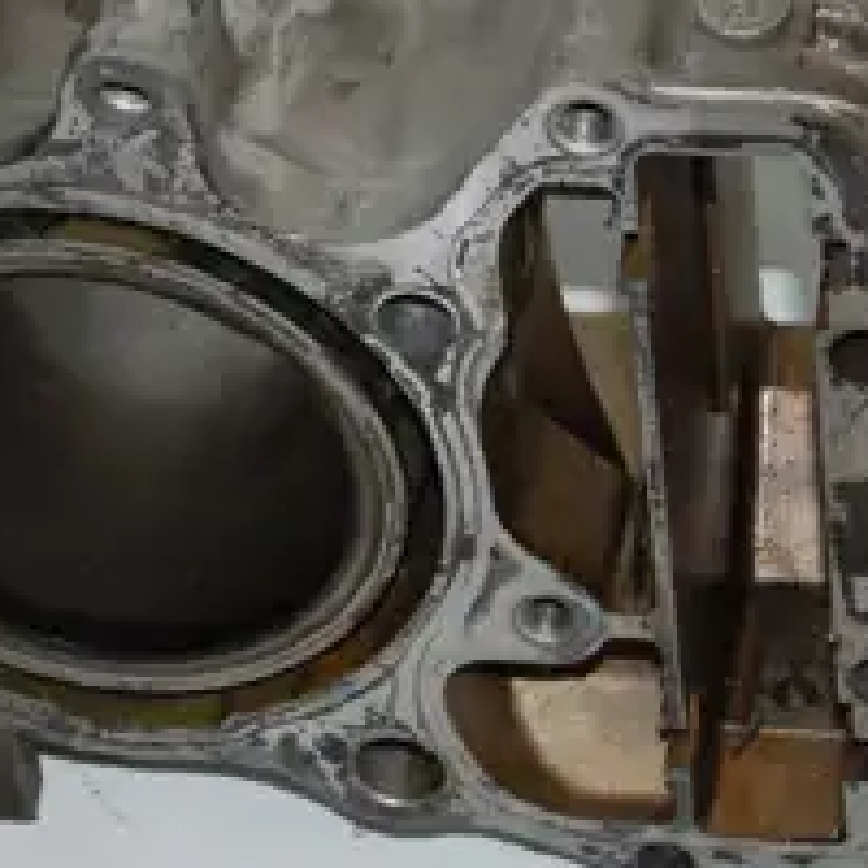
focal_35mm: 190
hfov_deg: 9.2
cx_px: 237
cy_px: 330
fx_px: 5394
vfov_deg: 9.2
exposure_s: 1/60
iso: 400
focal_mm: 55
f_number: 5.6
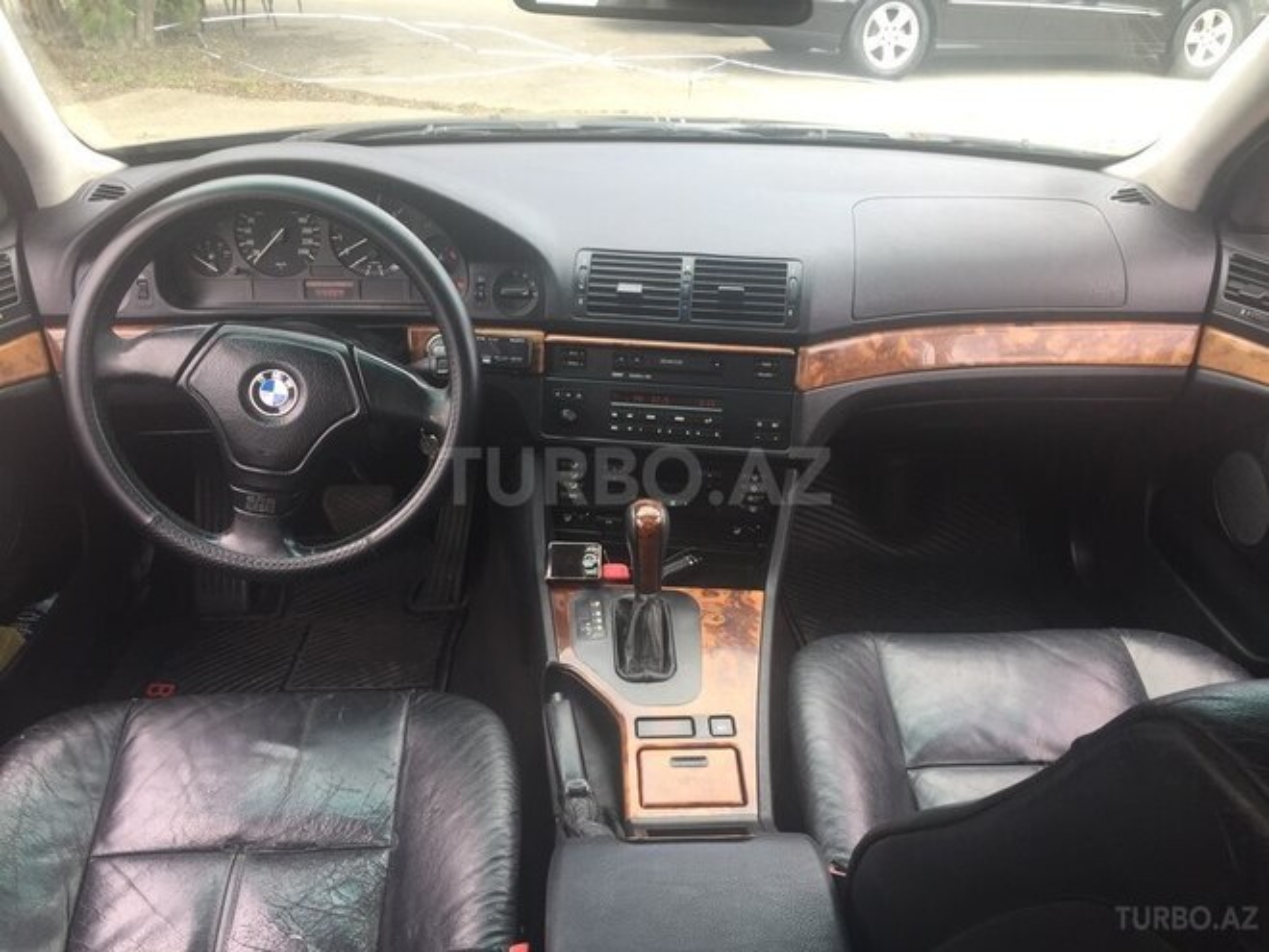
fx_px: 1063
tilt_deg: -28.3
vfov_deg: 48.2
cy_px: 476
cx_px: 634
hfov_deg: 61.7
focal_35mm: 29
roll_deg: -2.9
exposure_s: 1/100
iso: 32
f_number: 2.2
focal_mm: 4.15
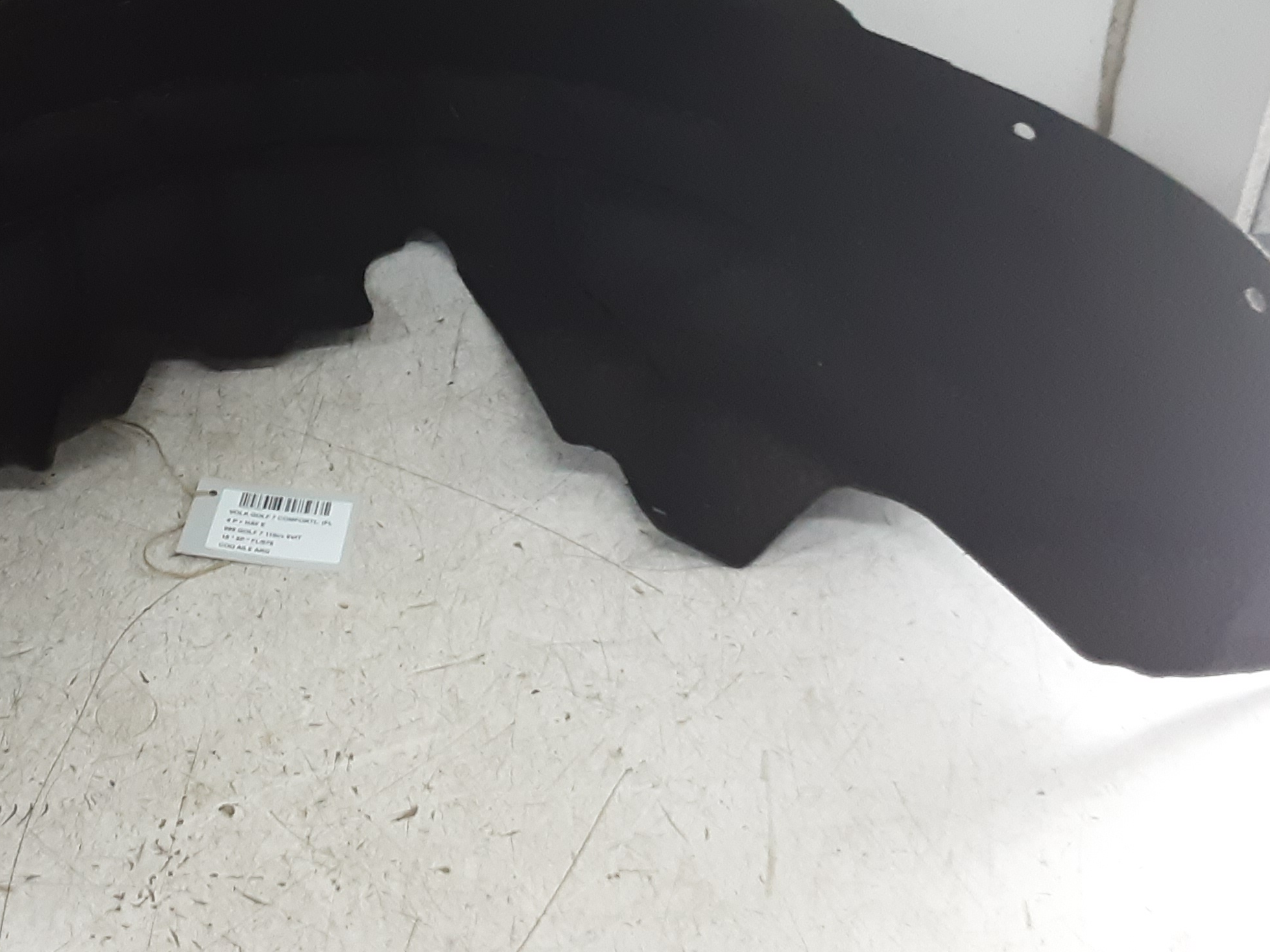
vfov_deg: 31.4
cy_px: 200
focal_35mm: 45
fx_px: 1651
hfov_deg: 41.2
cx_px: 366
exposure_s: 1/50
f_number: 1.9
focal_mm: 2.91
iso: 200
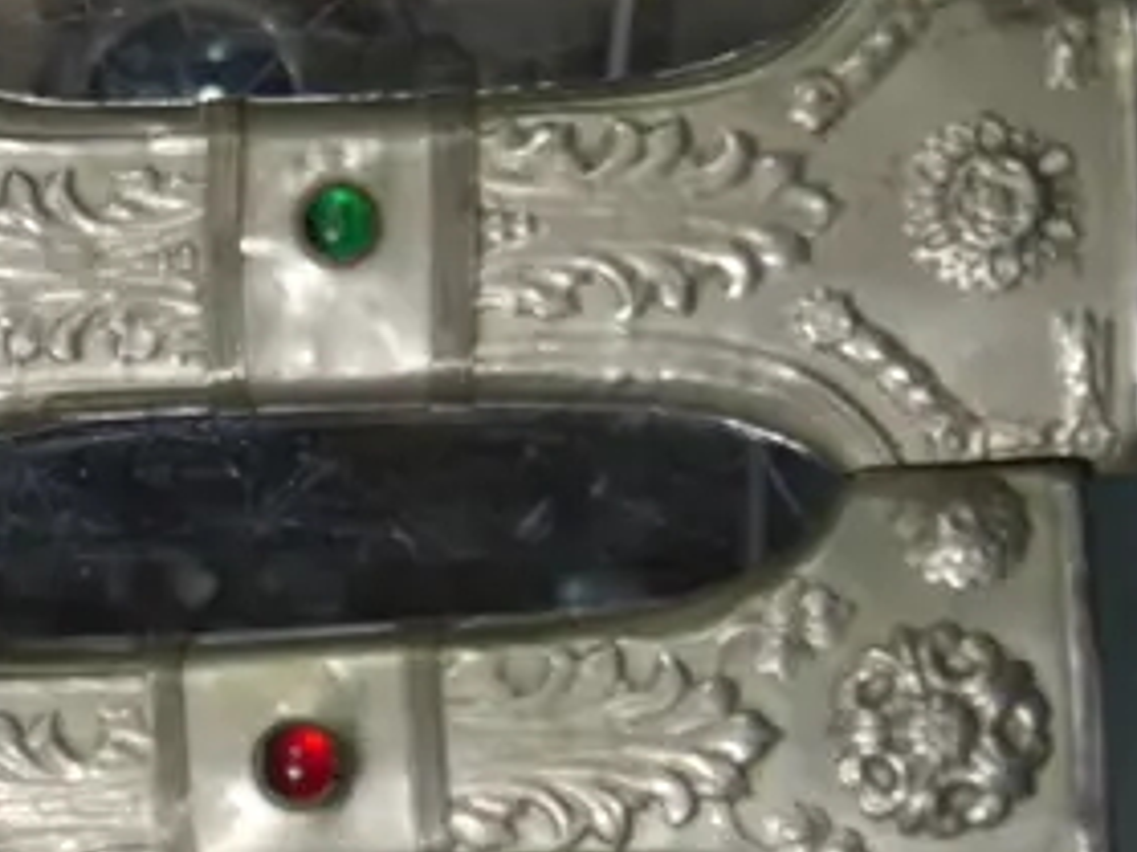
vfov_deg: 10.1
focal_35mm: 147
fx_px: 4826
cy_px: 400
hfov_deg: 12.8
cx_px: -542
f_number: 4.4
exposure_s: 1/80
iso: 200
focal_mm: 20
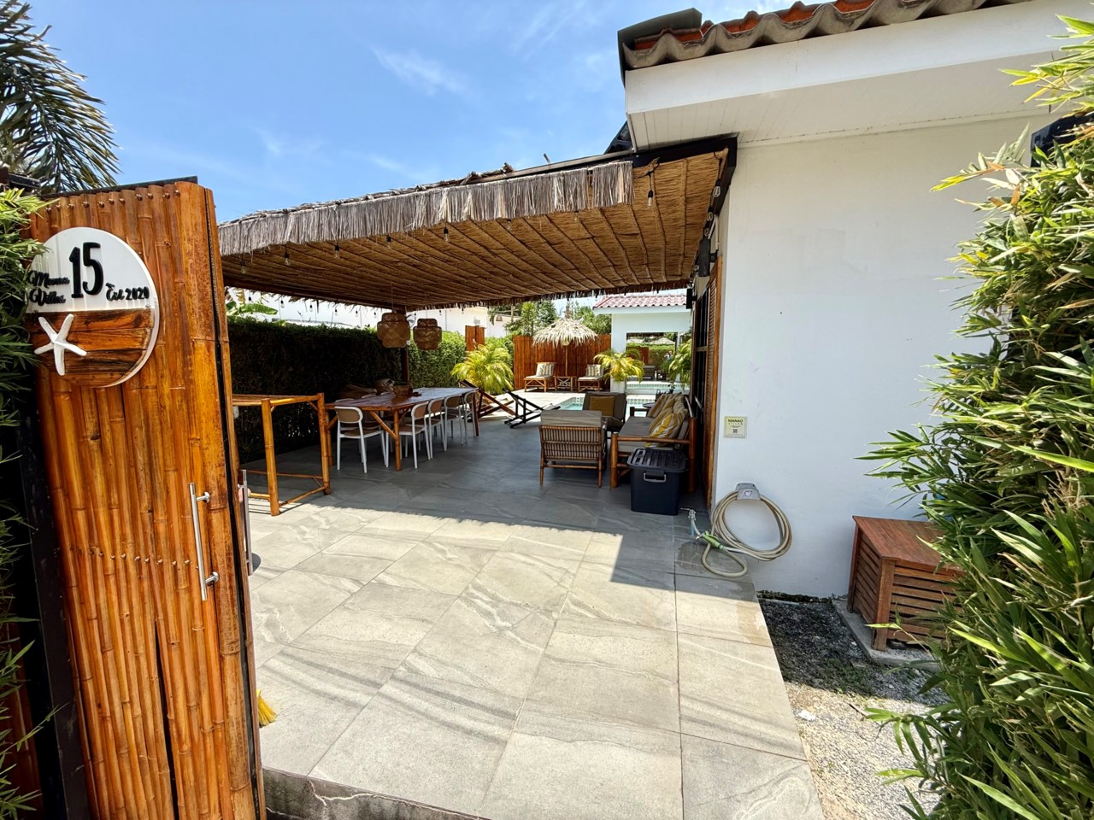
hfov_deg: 102.1
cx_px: 547
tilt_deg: -7.6
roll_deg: -0.6
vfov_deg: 85.7
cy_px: 410
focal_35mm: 14
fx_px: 442
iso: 50
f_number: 2.2
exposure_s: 1/1145
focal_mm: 2.22
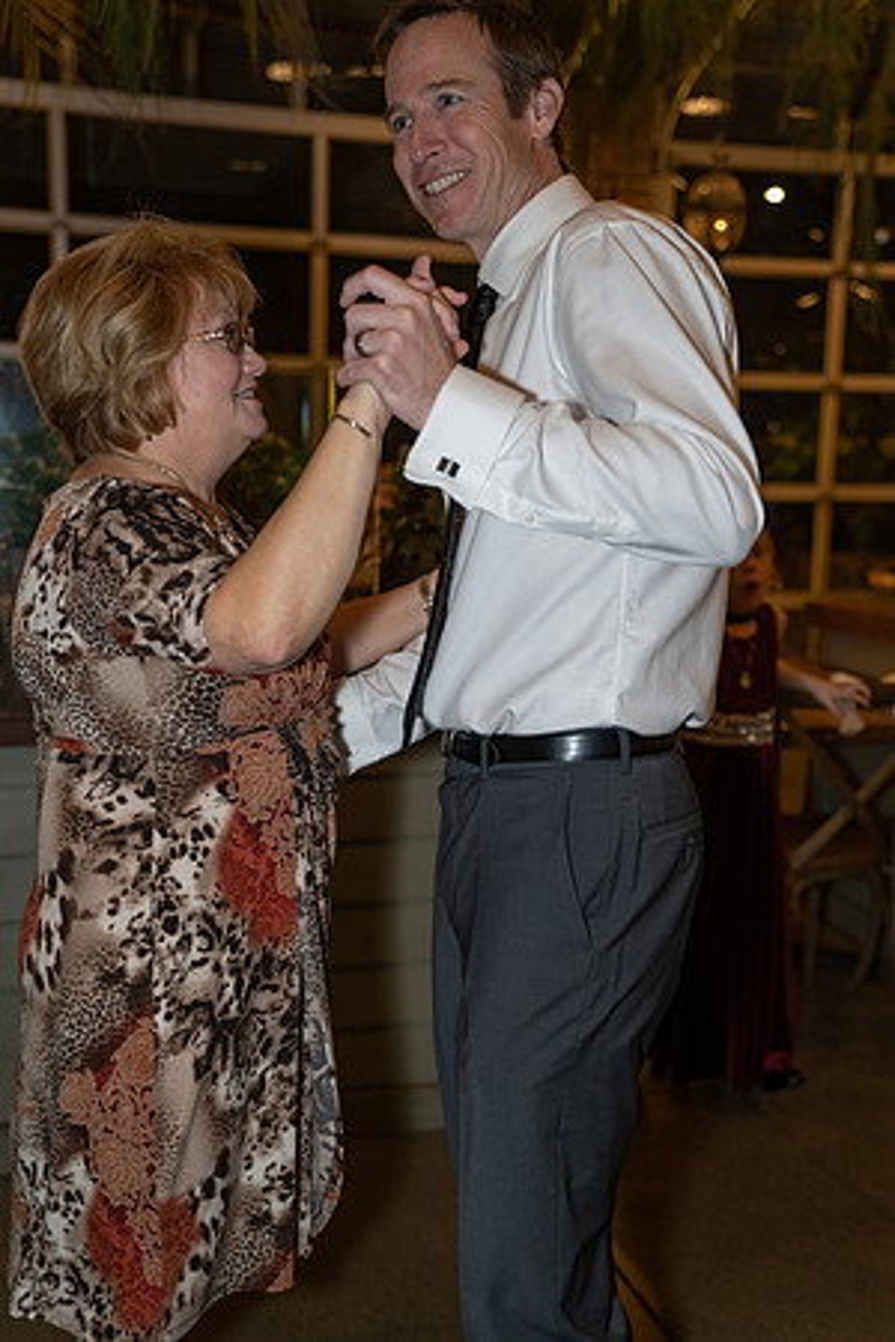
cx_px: 448
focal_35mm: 43
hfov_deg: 31.2
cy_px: 671
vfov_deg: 45.4
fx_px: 1603
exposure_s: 1/125
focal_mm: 43
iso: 2000
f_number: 2.8
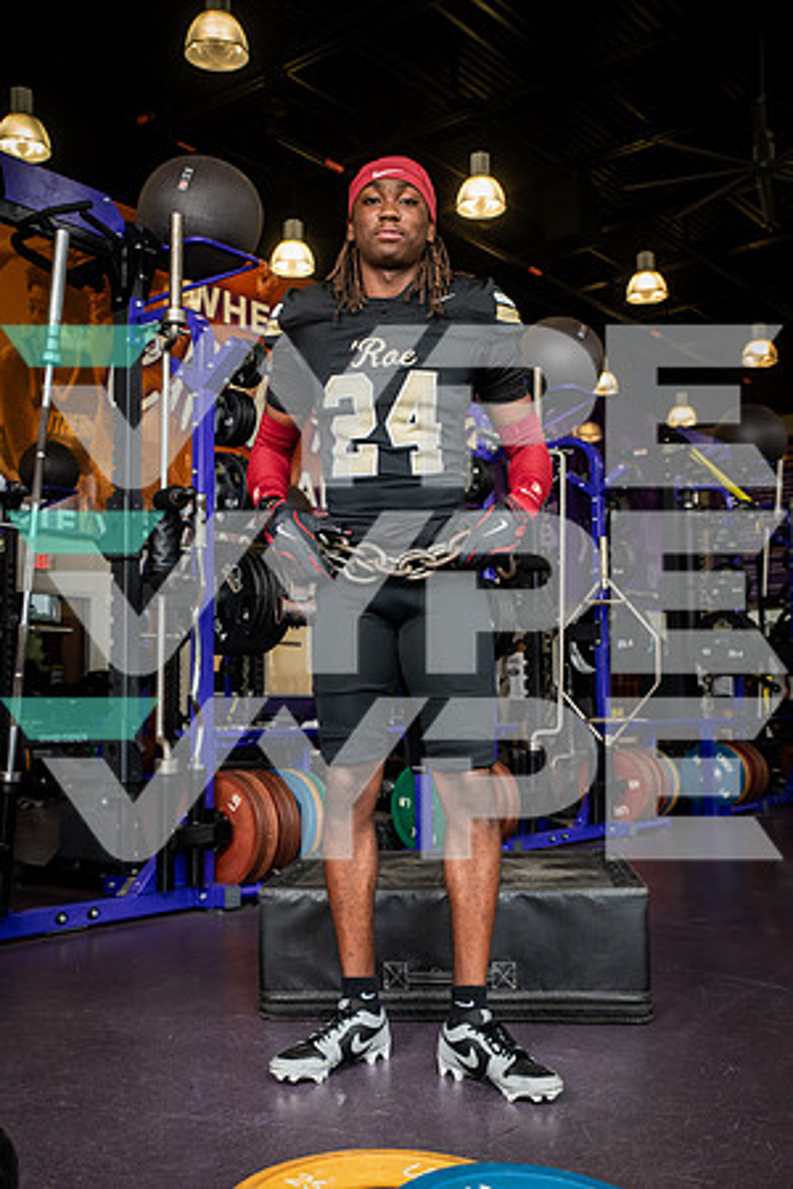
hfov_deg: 36.9
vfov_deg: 53.1
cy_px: 594
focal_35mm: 36
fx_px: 1189
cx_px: 396
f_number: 5.6
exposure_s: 1/250
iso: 500
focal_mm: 36
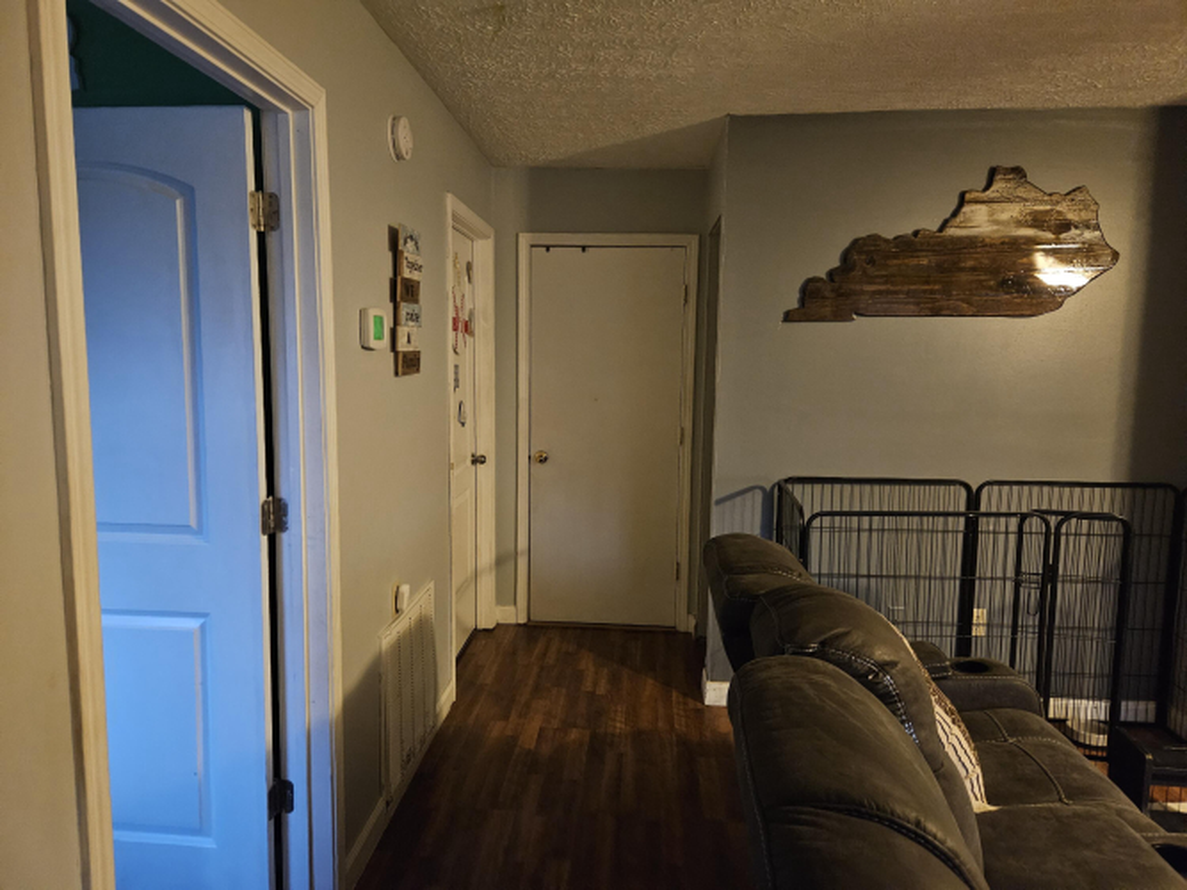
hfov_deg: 73.9
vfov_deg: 58.9
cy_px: 445
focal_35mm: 23
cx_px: 594
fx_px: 789
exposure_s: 1/24
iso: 1250
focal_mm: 5.4
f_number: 1.8
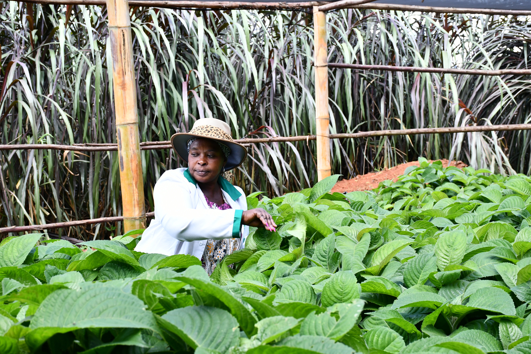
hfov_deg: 31.9
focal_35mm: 63
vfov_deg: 21.6
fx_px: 929
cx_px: 266
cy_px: 177
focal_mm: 42
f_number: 7.1
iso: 800
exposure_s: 1/200
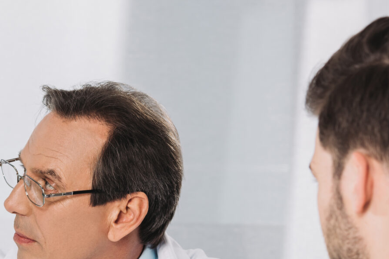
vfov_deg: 5.2
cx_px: -48
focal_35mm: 263
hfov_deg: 7.8
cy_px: 234
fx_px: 2843
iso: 125
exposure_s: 1/160
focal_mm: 92
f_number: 5
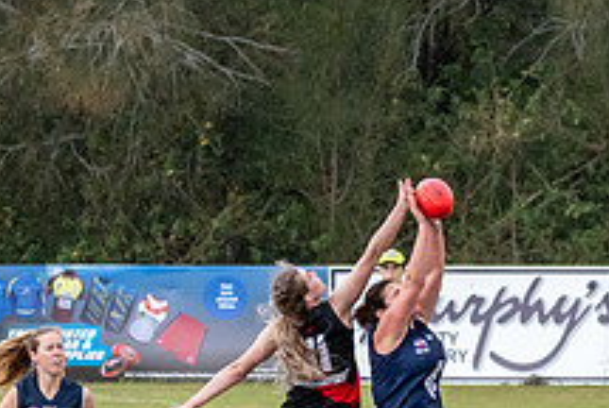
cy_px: 409
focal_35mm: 1024
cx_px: 442
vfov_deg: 1.3
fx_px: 17346
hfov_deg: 2.0
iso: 1000
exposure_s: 1/1600
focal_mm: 180
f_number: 7.1
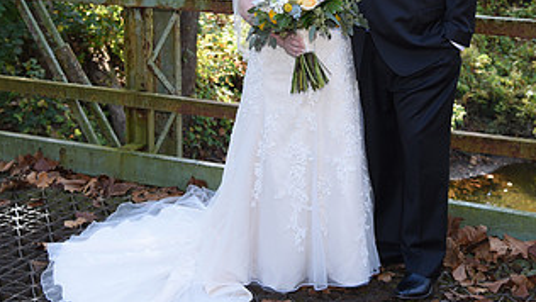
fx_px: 1038
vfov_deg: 16.3
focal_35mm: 73
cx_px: 334
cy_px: 11
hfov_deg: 28.9
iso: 400
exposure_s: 1/200
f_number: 4.5
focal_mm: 38
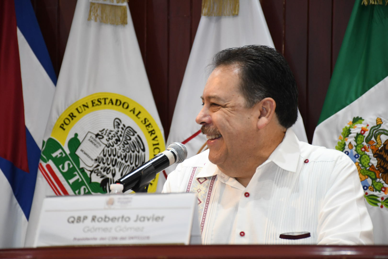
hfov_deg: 15.2
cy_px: 130
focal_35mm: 135
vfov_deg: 10.2
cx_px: 194
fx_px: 1455
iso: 2000
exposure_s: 1/100
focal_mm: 90
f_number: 6.3
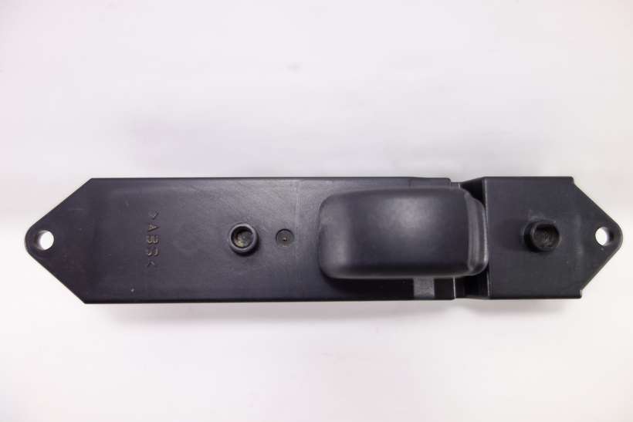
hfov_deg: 65.5
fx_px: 492
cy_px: 211
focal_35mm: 28
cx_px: 316
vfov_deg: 46.4
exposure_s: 1/80
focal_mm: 10.4
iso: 125
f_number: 1.8
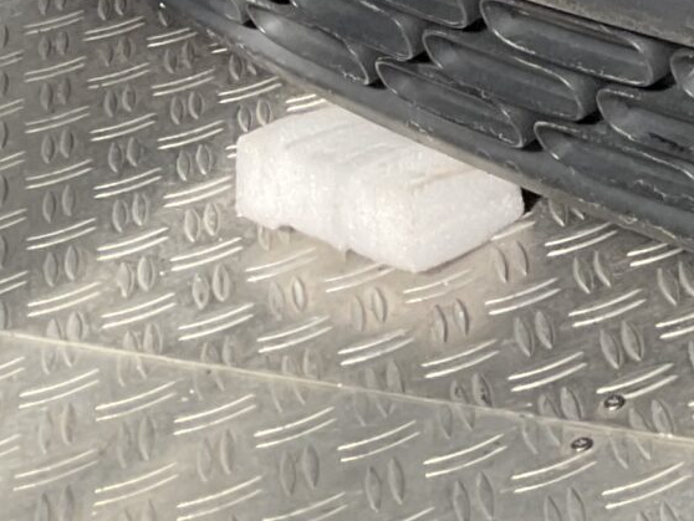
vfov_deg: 10.2
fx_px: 2668
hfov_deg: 13.1
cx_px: 1311
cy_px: -553
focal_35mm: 133
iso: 16
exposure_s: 1/214
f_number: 1.8
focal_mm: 3
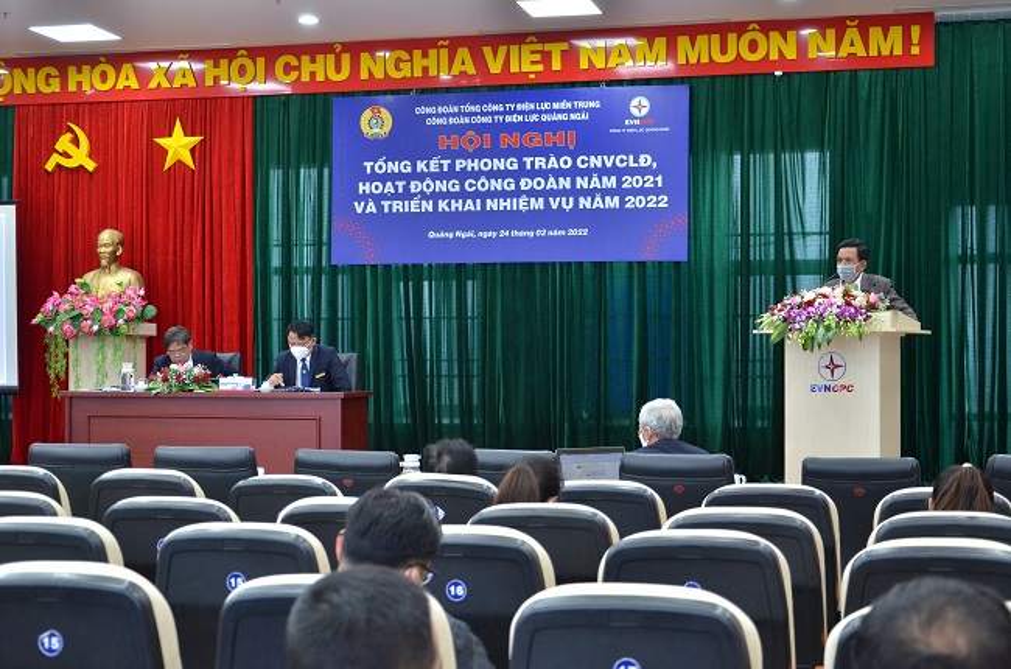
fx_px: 1681
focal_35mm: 60
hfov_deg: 33.5
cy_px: 334
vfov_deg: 22.5
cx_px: 506
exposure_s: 1/80
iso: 1000
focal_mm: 40
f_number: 4.5
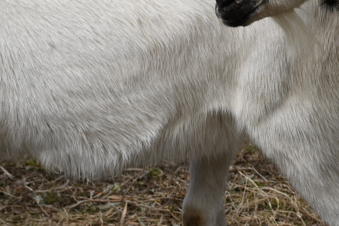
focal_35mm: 186
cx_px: 486
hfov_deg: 10.7
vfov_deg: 7.3
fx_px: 1751
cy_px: -76
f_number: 6.3
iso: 100
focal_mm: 42
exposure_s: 1/320
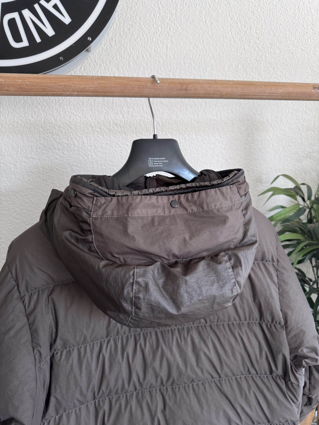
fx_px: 295
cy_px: 212
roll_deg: +0.3
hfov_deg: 56.8
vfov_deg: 71.6
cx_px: 160
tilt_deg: -11.8
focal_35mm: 24
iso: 200
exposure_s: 1/106
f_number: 1.78
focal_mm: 6.76
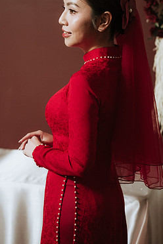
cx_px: 83
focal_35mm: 81
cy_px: 103
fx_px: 550
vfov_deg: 25.0
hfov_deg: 16.9
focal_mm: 67
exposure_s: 1/250
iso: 2000
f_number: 2.8
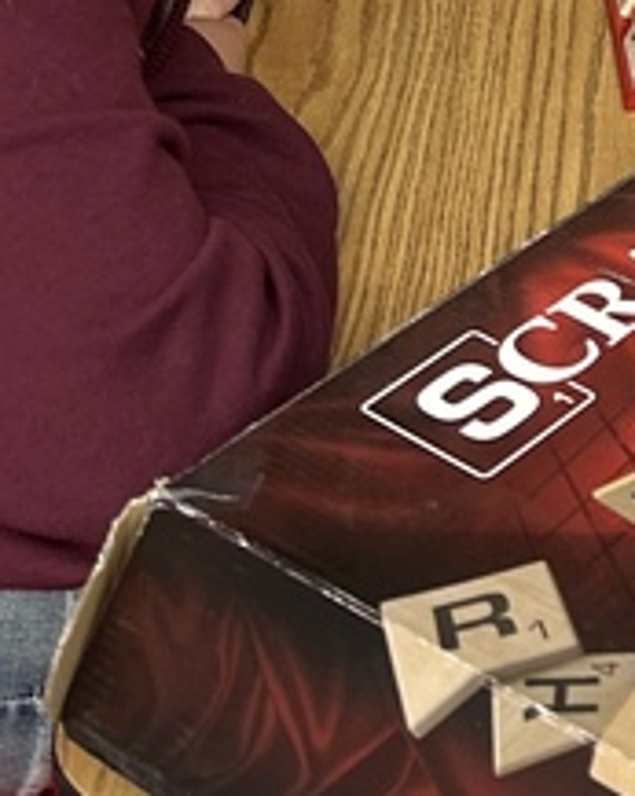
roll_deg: +0.7
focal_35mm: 120
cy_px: -216
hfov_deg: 12.2
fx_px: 2825
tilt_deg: -24.8
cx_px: 936
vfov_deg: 15.3
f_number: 1.5
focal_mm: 5.7
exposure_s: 1/60
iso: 80
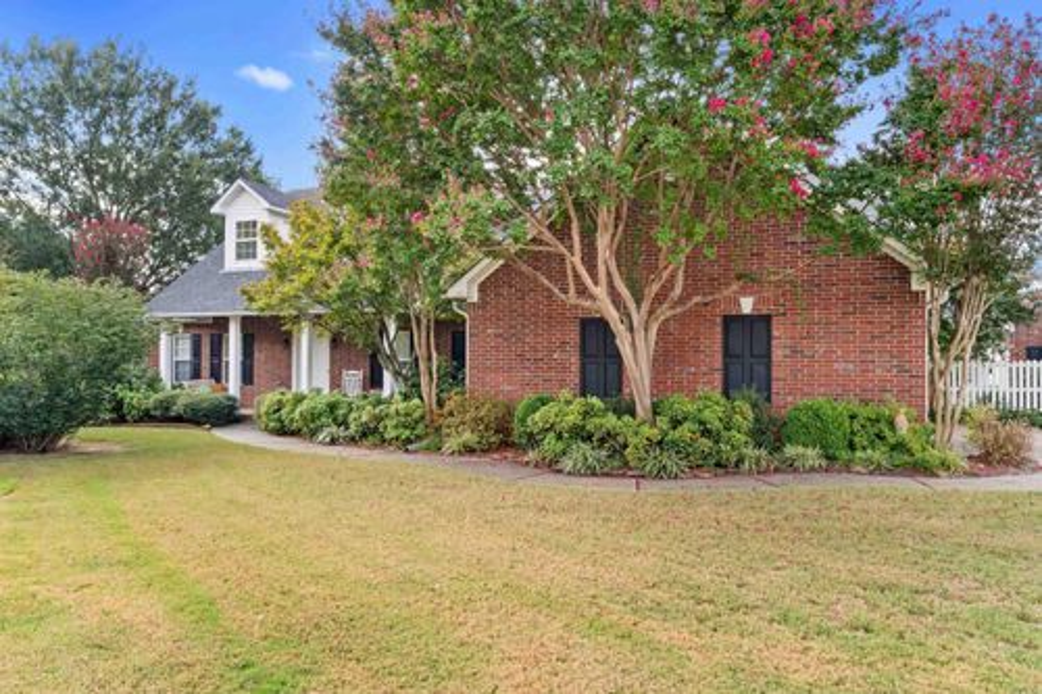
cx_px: 521
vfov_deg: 51.7
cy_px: 347
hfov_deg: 72.1
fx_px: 716
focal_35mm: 25
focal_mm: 16.5
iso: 200
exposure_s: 1/13
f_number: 9
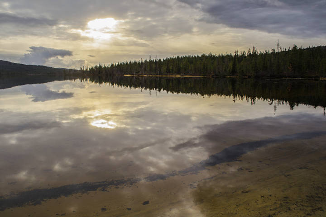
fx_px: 299
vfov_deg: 40.0
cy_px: 108
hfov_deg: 57.2
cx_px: 163
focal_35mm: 33
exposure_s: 1/200
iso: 100
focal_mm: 22
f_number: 8
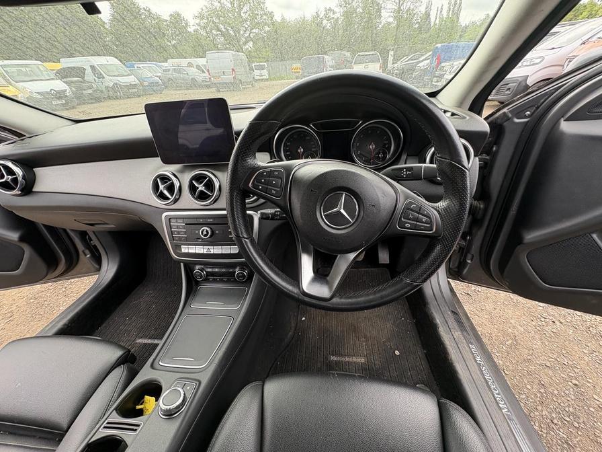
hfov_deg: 102.1
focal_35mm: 14
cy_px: 226
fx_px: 243
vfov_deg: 85.7
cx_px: 301
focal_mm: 2.22
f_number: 2.2
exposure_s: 1/131
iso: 125
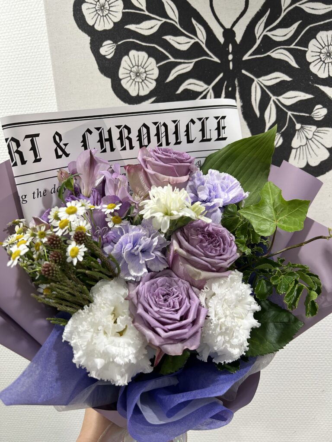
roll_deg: +3.9
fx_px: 332
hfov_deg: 53.1
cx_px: 166
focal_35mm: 26
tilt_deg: -7.6
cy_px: 221
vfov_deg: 67.3
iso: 125
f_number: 1.5
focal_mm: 5.7
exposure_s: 1/60
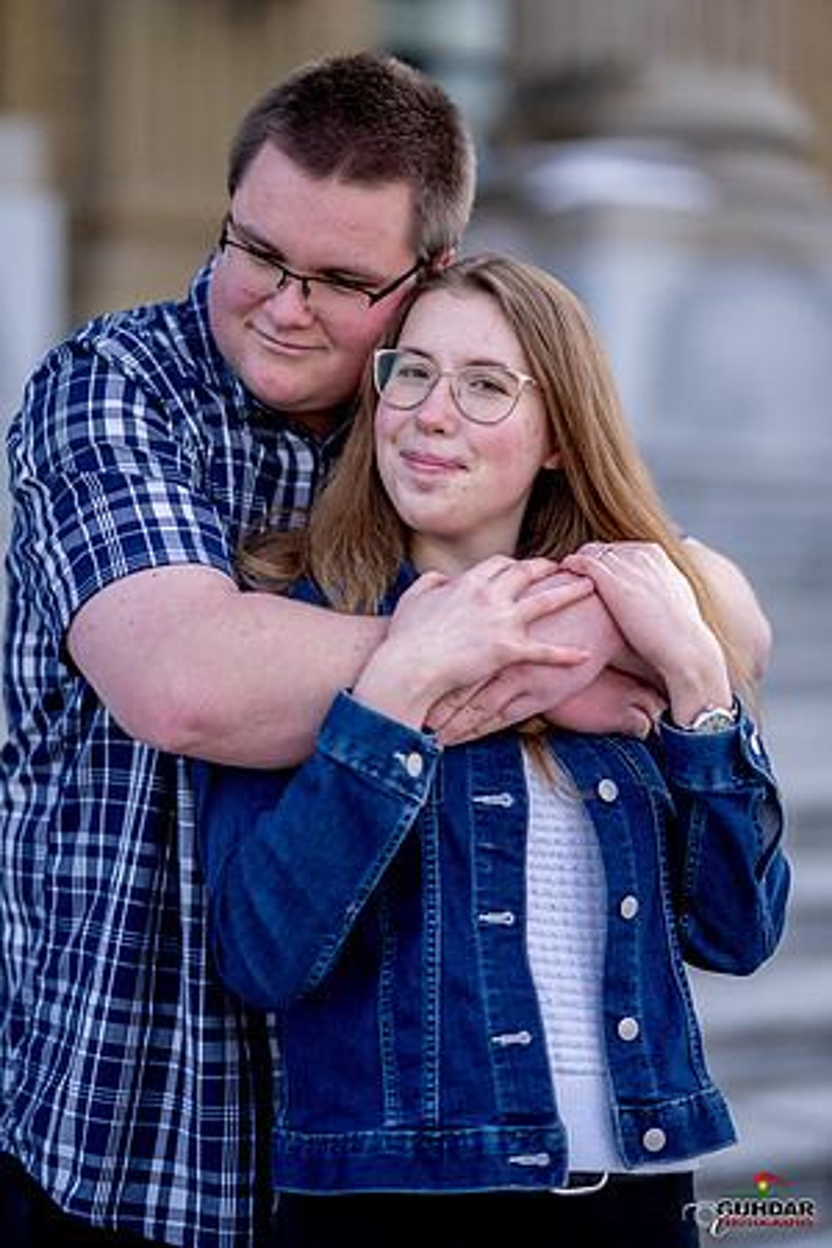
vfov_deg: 23.9
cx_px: 416
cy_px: 624
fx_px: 2946
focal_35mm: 85
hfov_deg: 16.1
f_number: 1.4
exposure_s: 1/1600
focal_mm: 85
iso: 125
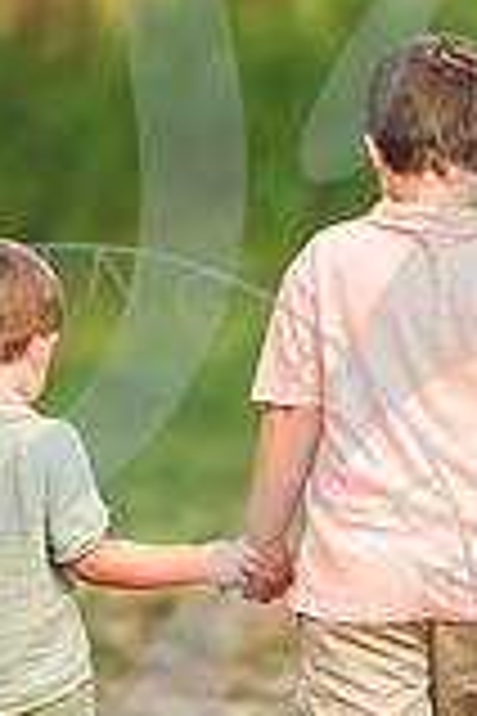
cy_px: 320
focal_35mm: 494
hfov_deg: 2.8
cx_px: 270
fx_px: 9817
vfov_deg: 4.2
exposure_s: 1/400
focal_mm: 175
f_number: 2.8
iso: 320
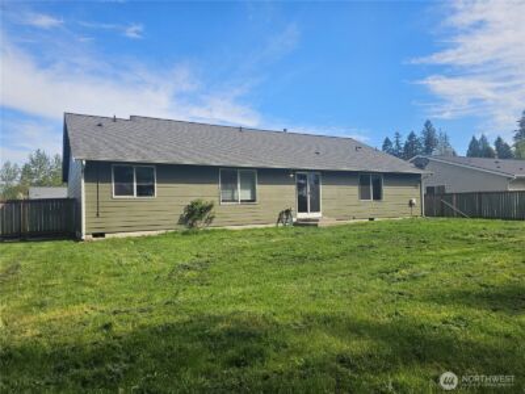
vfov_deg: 58.9
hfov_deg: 73.9
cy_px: 197
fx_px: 349
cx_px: 262
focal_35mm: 23
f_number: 1.7
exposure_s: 1/1199
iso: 20
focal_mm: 6.3
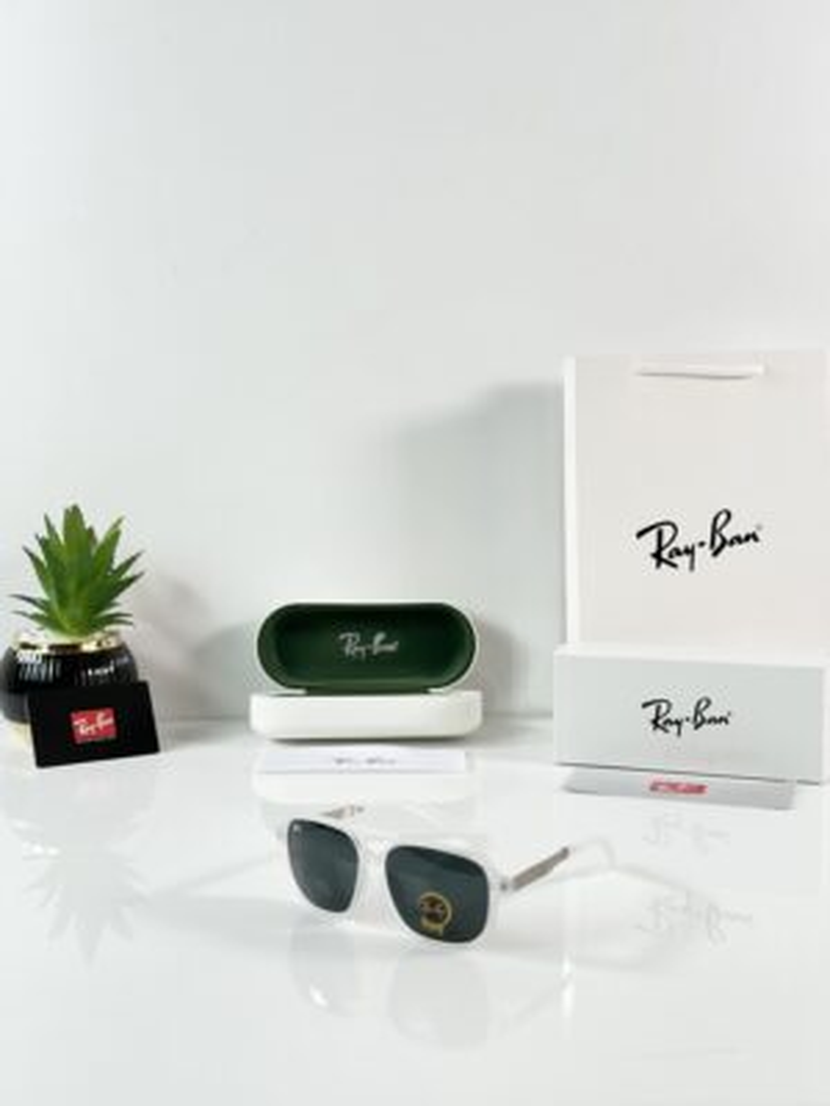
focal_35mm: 48
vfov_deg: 39.7
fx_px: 1535
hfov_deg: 30.3
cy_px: 553
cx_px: 415
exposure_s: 1/100
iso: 64
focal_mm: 6.86
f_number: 1.78
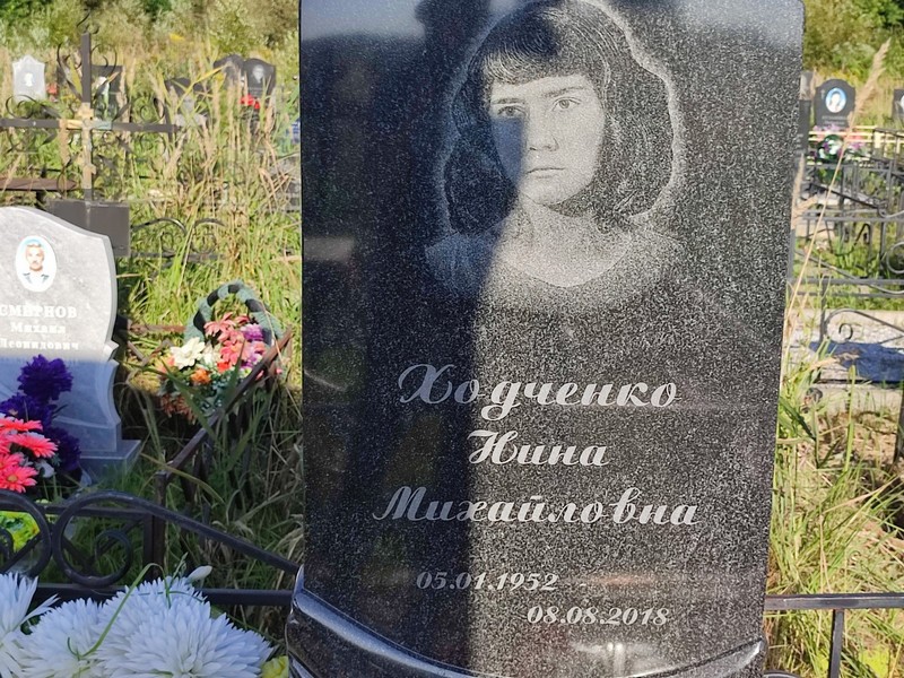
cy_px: 339
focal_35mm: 25
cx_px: 452
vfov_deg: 54.9
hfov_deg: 69.4
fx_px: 653
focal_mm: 6.04
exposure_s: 1/537
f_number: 1.9
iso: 50
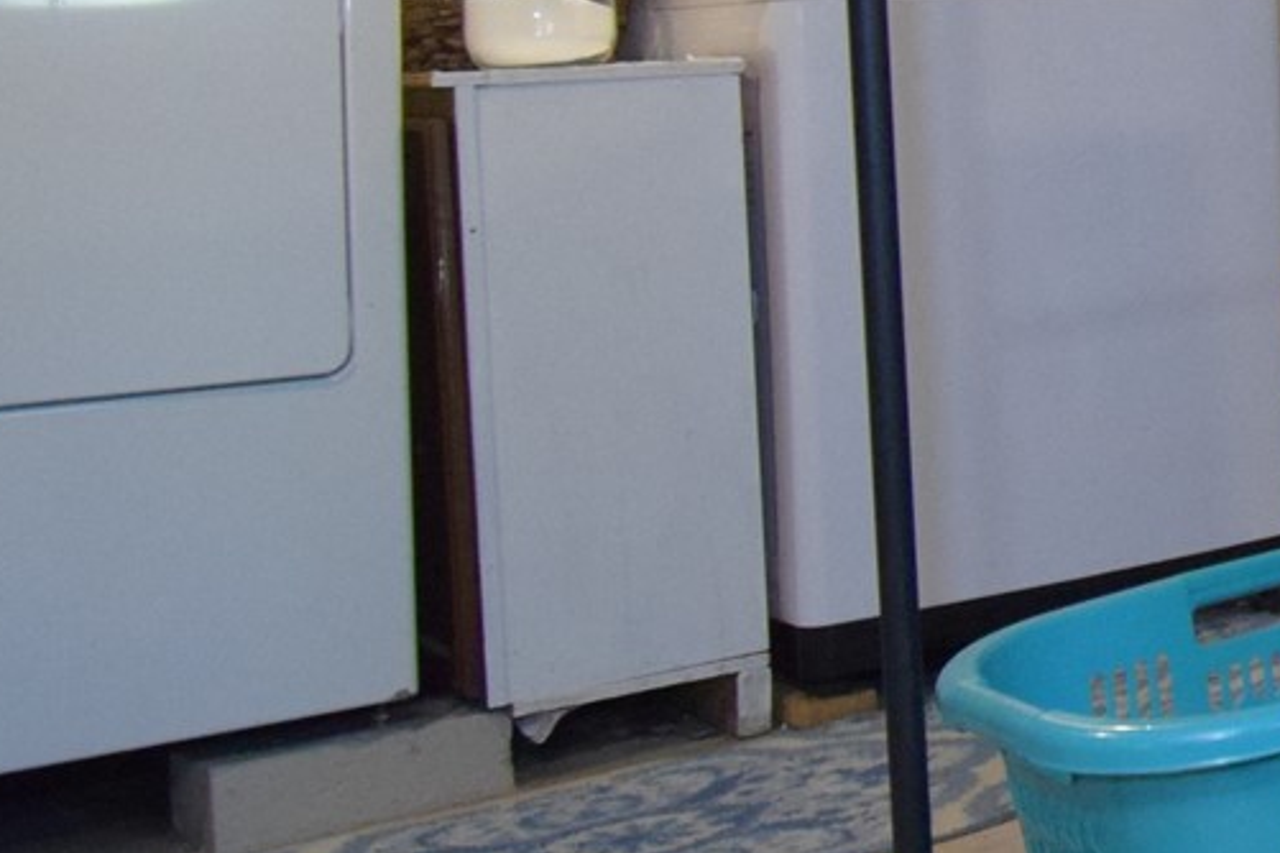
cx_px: 2368
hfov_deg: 20.5
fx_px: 2311
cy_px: -5
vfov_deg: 20.3
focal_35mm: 65
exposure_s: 1/60
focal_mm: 10
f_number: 4.5
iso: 2500
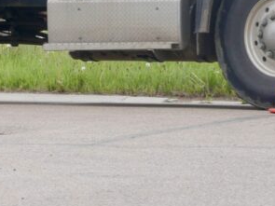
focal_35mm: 509
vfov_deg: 2.9
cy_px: -57
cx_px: -127
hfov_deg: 3.9
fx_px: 4042
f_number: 8
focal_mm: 75
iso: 200
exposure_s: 1/200
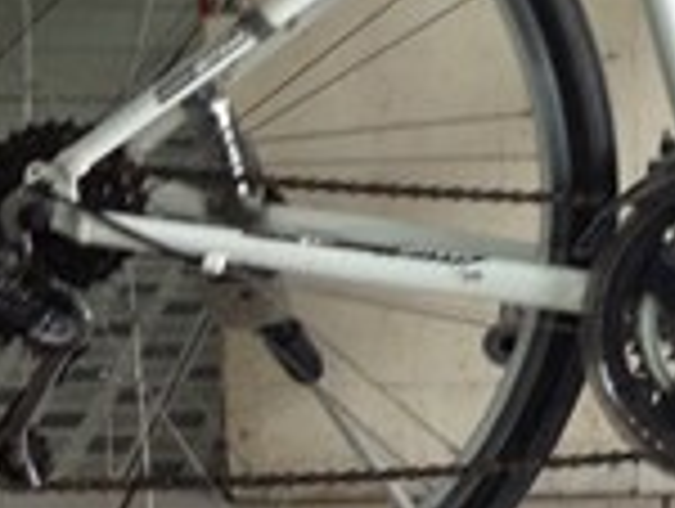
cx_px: 945
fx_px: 2734
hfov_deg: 13.4
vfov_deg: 10.5
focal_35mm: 140
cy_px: -45
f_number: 2.4
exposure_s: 1/20
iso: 80
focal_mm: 4.28
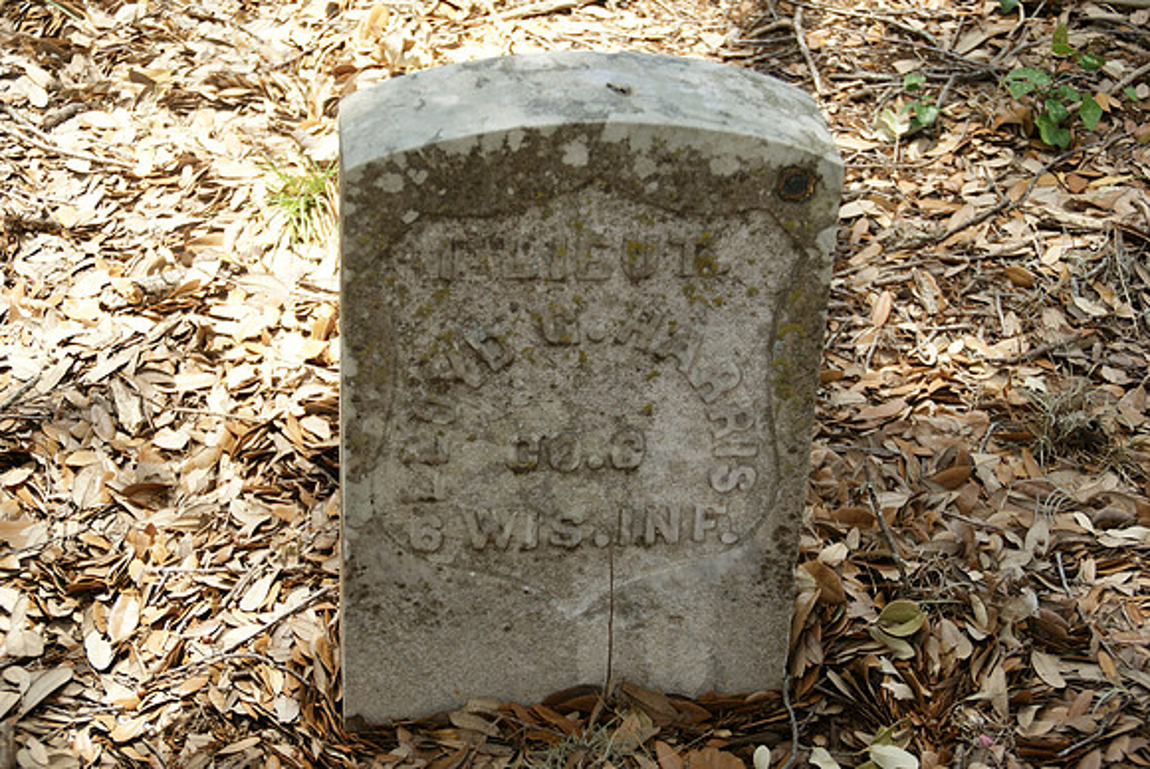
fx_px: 2638
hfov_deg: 24.6
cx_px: 575
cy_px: 384
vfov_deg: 16.6
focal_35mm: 82
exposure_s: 1/125
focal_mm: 55
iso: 100
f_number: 5.6
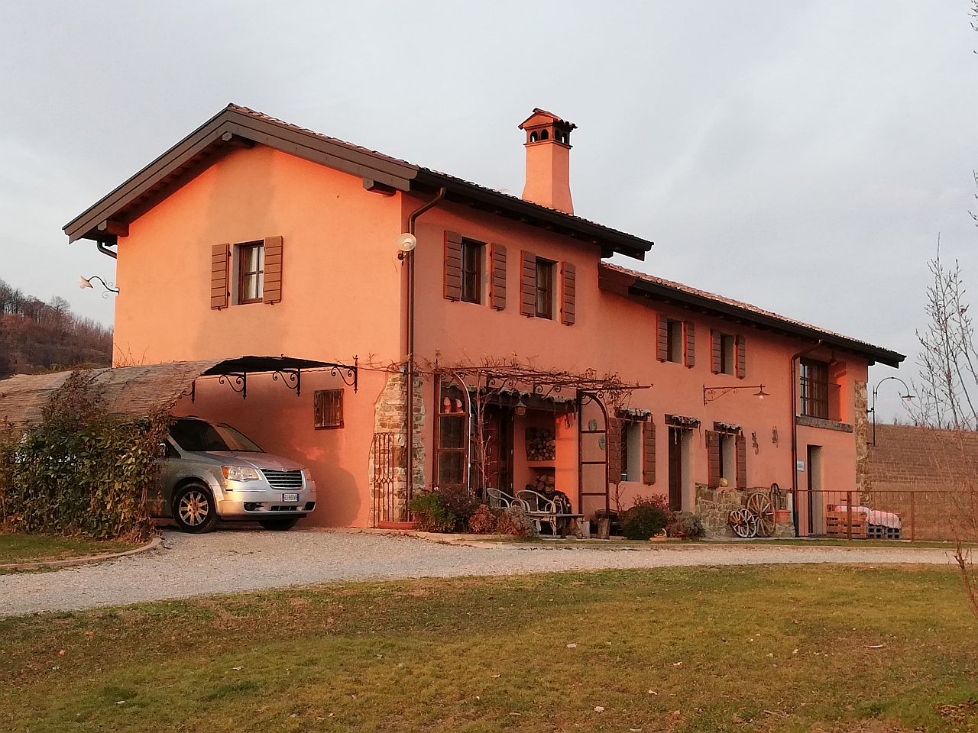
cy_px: 366
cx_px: 489
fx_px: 1441
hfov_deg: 37.5
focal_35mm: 51
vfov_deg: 28.6
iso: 80
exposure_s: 1/100
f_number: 2.2
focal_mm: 3.81
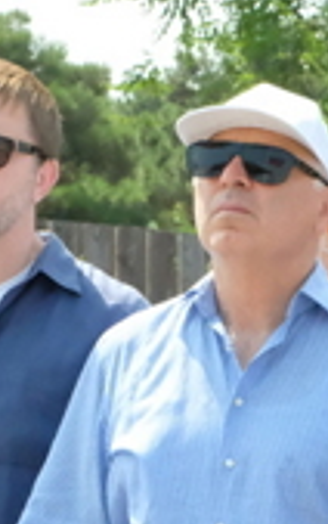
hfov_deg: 5.2
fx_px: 3481
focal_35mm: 244
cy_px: 533
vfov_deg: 8.5
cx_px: 900
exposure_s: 1/7000
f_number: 9
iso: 12800
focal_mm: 35.8
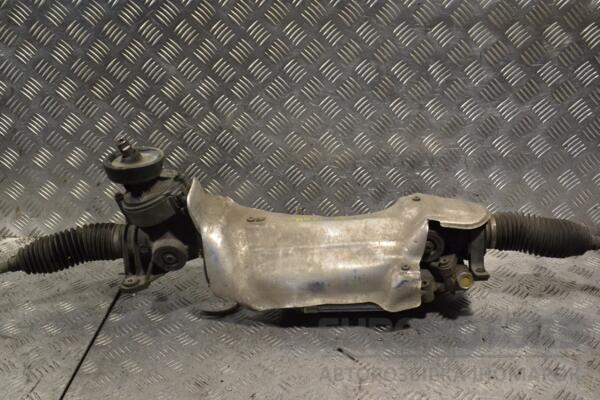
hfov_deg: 53.1
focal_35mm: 36
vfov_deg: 36.9
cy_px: 200
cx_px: 300
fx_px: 600
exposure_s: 1/320
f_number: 11
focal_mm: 24
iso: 3200
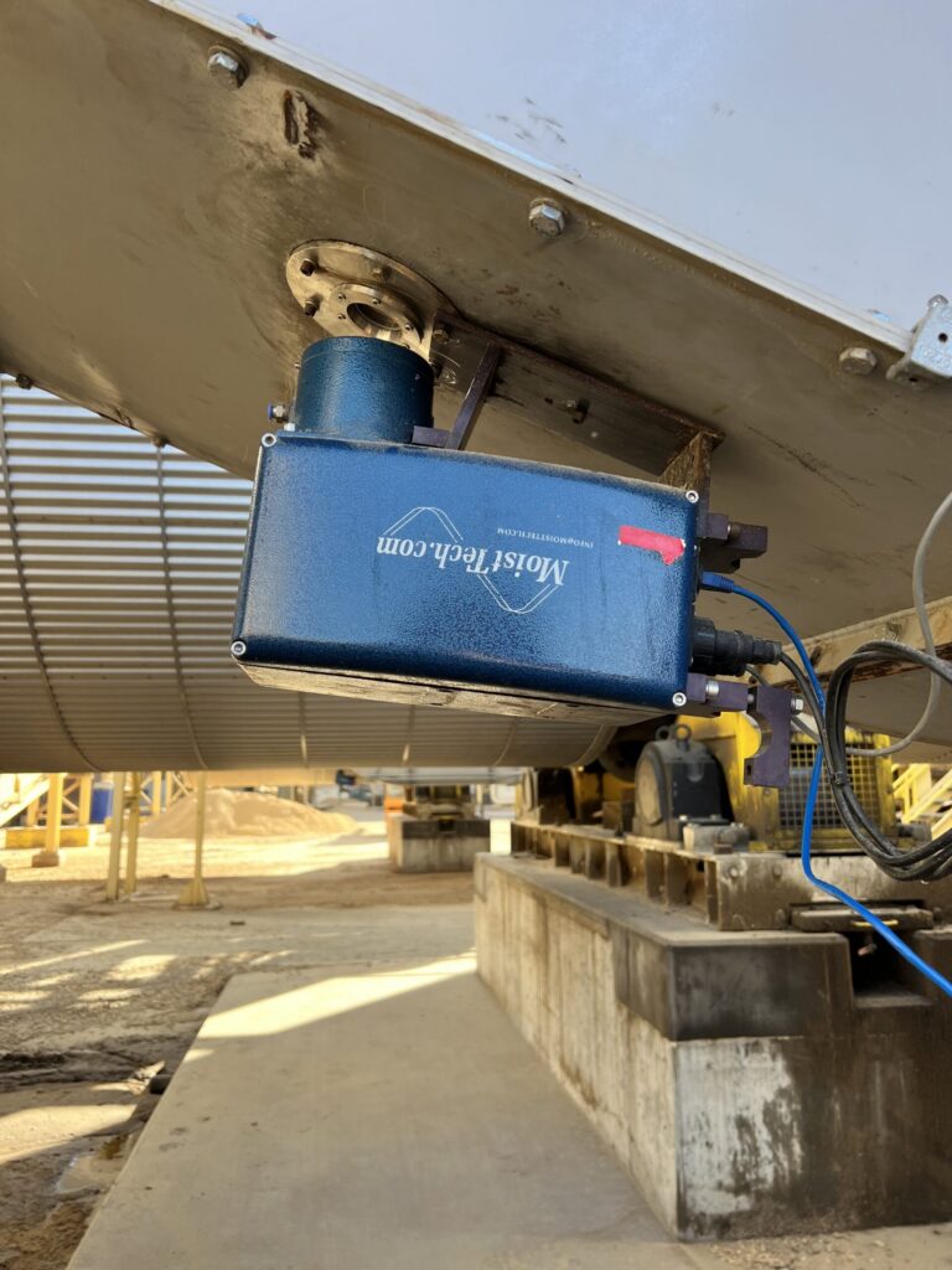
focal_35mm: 26
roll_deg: +0.5
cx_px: 476
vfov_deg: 67.3
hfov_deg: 53.1
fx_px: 953
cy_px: 635
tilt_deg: +10.6
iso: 50
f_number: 1.5
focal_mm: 5.7
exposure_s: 1/327
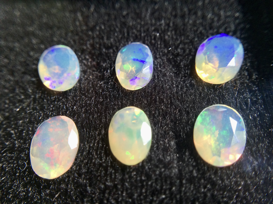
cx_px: 136
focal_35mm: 31
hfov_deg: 58.4
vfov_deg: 45.4
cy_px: 102
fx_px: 244
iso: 25
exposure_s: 1/30
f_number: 2.4
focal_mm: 3.3
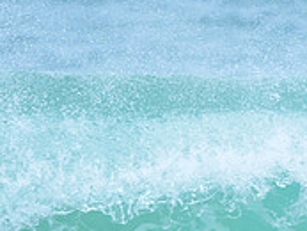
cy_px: 291
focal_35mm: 2978
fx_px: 26429
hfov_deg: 0.7
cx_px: 125
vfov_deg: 0.5
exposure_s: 1/2000
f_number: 6.3
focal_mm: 800
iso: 720
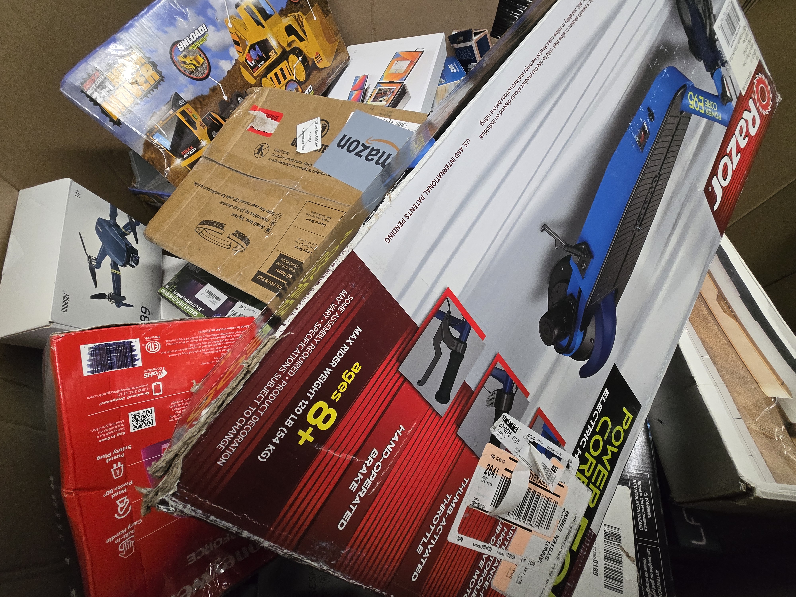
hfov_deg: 106.2
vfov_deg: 89.9
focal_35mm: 13
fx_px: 299
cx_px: 398
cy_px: 298
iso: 250
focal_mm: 1.7
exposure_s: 1/60
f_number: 2.2
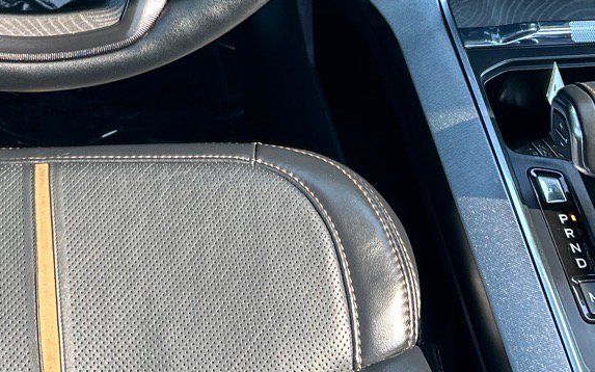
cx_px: 104
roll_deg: -0.8
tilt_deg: -42.6
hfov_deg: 26.2
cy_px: -159
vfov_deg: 15.8
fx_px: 1248
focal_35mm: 77
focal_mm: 5.7
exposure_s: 1/121
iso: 64
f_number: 1.5
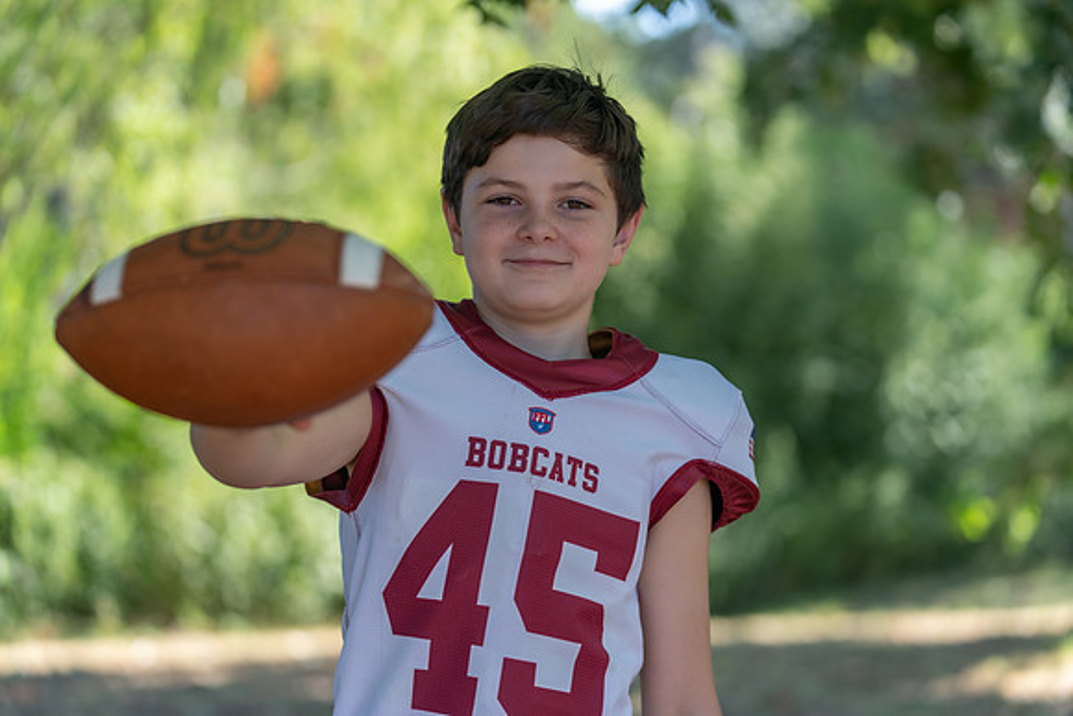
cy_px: 358
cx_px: 536
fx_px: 2653
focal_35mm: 89
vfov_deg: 15.4
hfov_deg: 22.9
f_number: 2.8
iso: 125
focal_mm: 89
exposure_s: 1/320
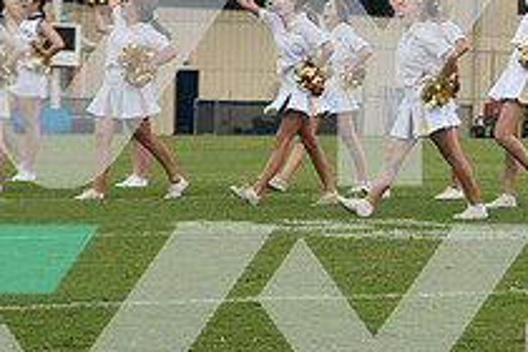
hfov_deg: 10.6
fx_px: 2830
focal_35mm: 193
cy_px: 54
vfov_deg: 7.1
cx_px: 485
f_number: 3.5
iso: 800
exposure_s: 1/800
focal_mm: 70
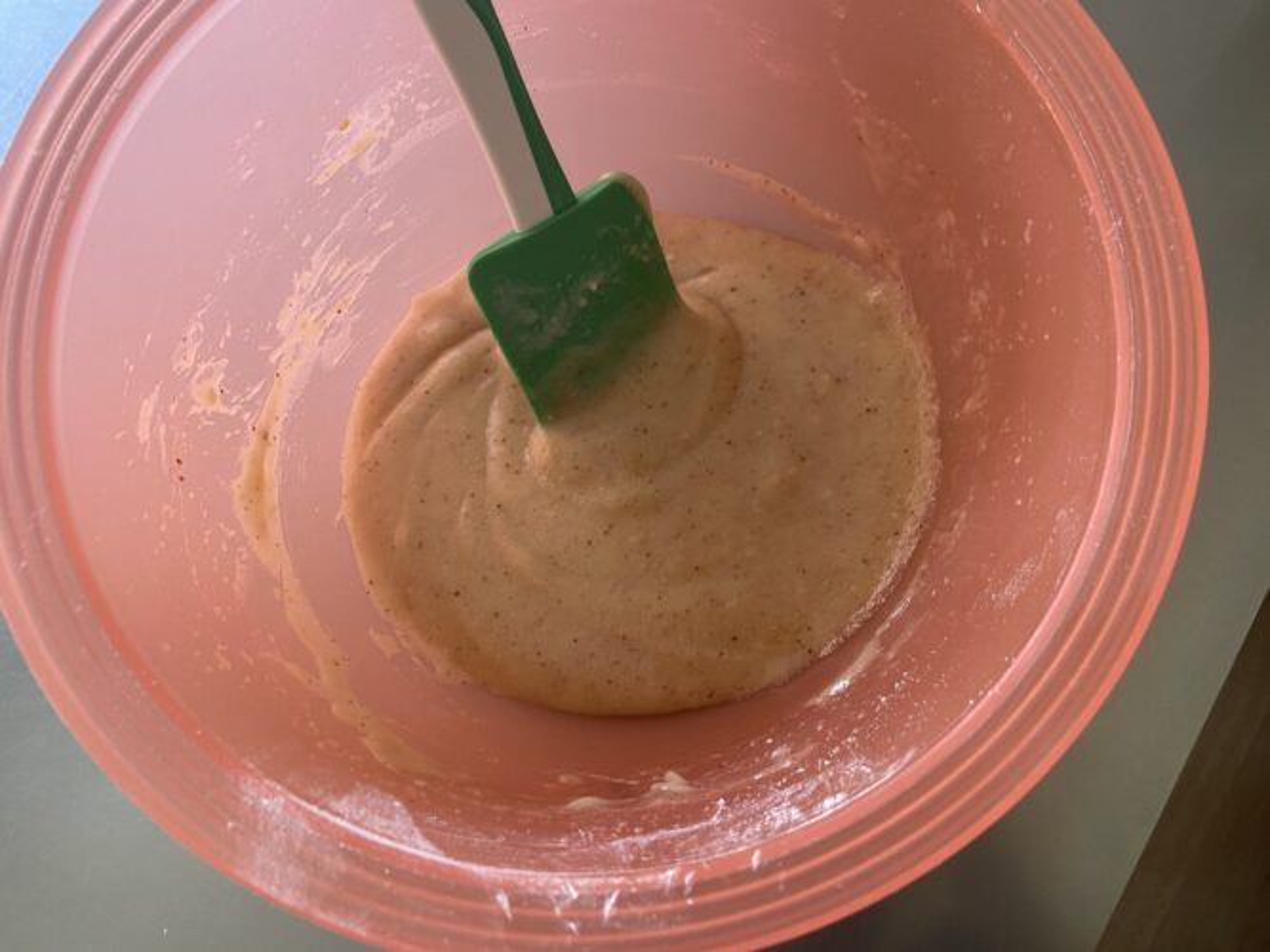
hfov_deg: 67.3
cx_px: 635
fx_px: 954
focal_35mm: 26
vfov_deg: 53.0
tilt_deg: -80.5
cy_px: 476
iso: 125
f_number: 1.8
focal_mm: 4.25
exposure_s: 1/60
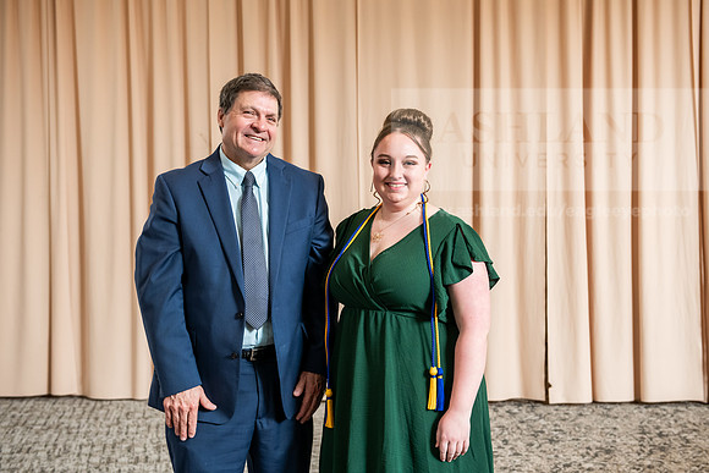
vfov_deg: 24.6
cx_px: 354
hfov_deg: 36.2
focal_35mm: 55
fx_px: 1083
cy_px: 236
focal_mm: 55
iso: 1600
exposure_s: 1/200
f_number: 4.5
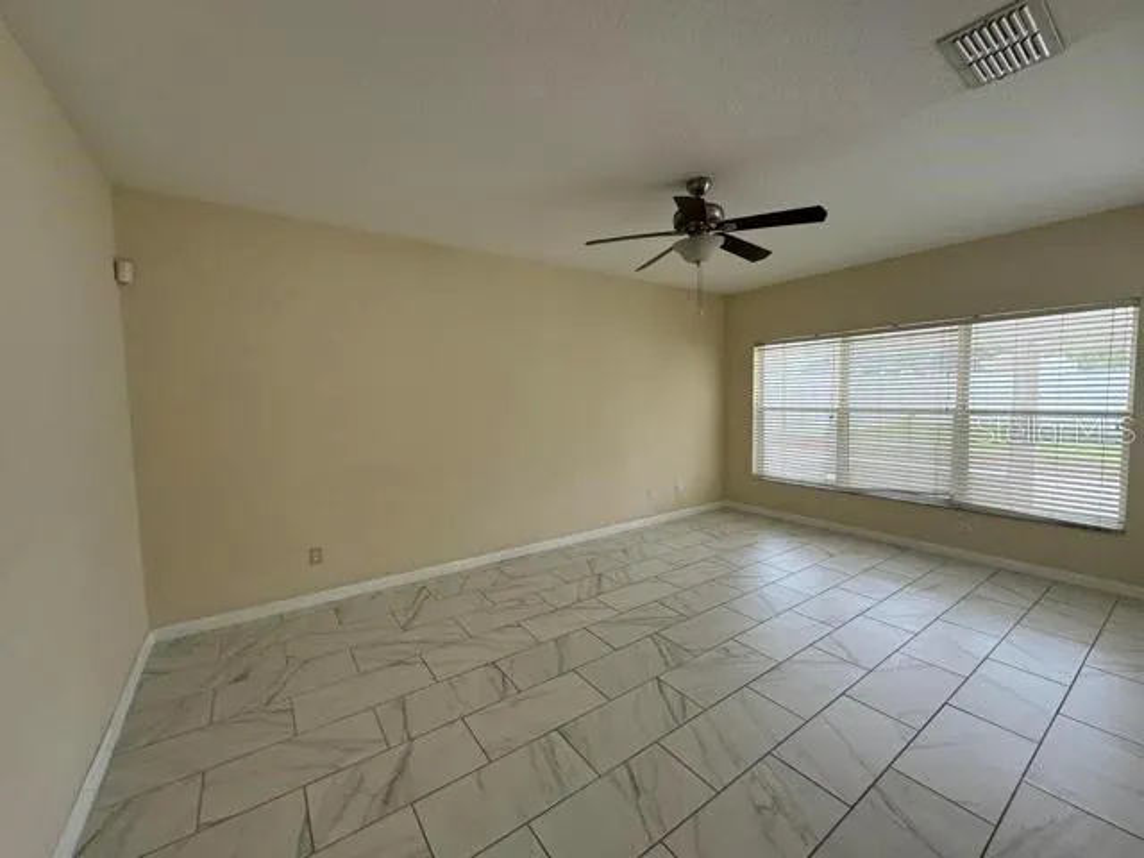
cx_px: 572
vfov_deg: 85.7
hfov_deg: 102.1
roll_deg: +1.5
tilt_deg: -3.7
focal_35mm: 14
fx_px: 463
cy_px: 429
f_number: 2.2
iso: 200
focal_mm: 2.22
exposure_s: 1/99
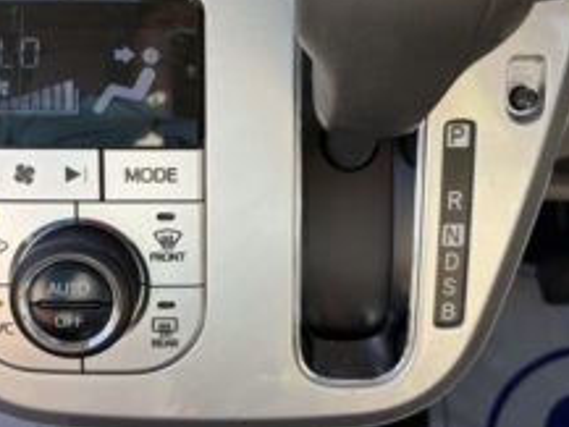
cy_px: 119
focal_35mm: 42
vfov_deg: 33.8
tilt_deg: -34.6
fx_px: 691
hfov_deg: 44.5
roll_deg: +1.1
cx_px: 223
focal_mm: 5.96
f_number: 1.6
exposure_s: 1/419
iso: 50
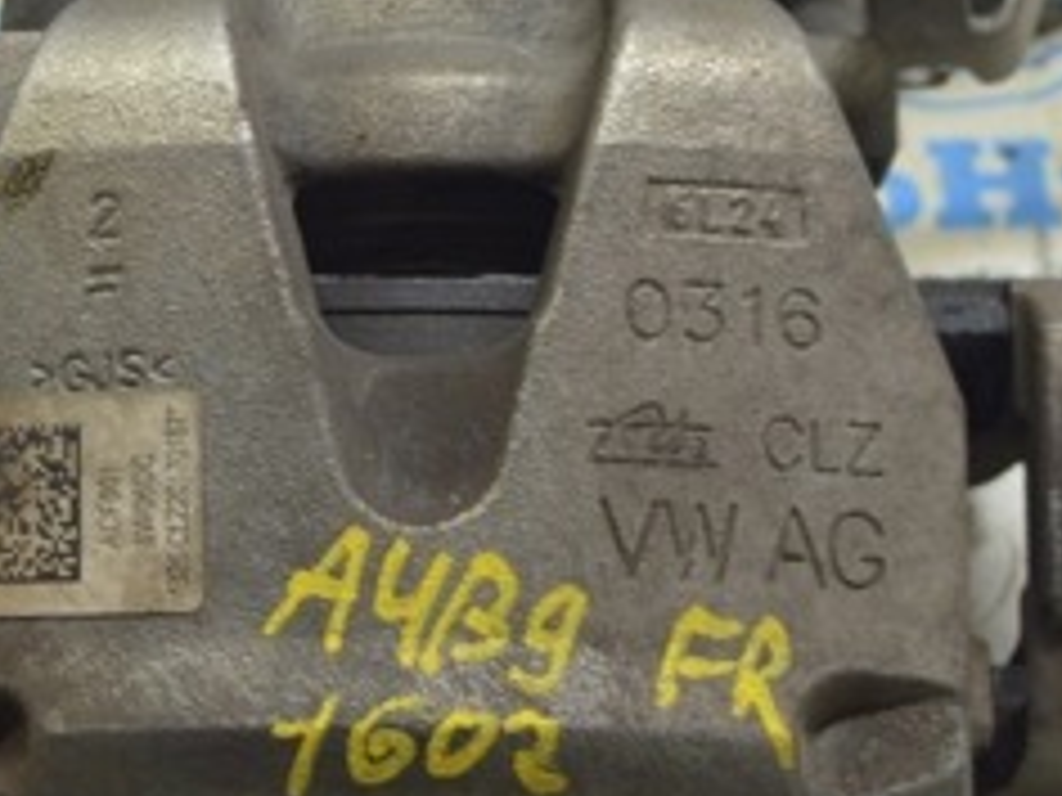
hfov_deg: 14.8
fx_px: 4080
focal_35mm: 133
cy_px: 151
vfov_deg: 11.1
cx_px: 378
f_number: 5.6
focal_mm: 34
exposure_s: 1/20
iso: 400
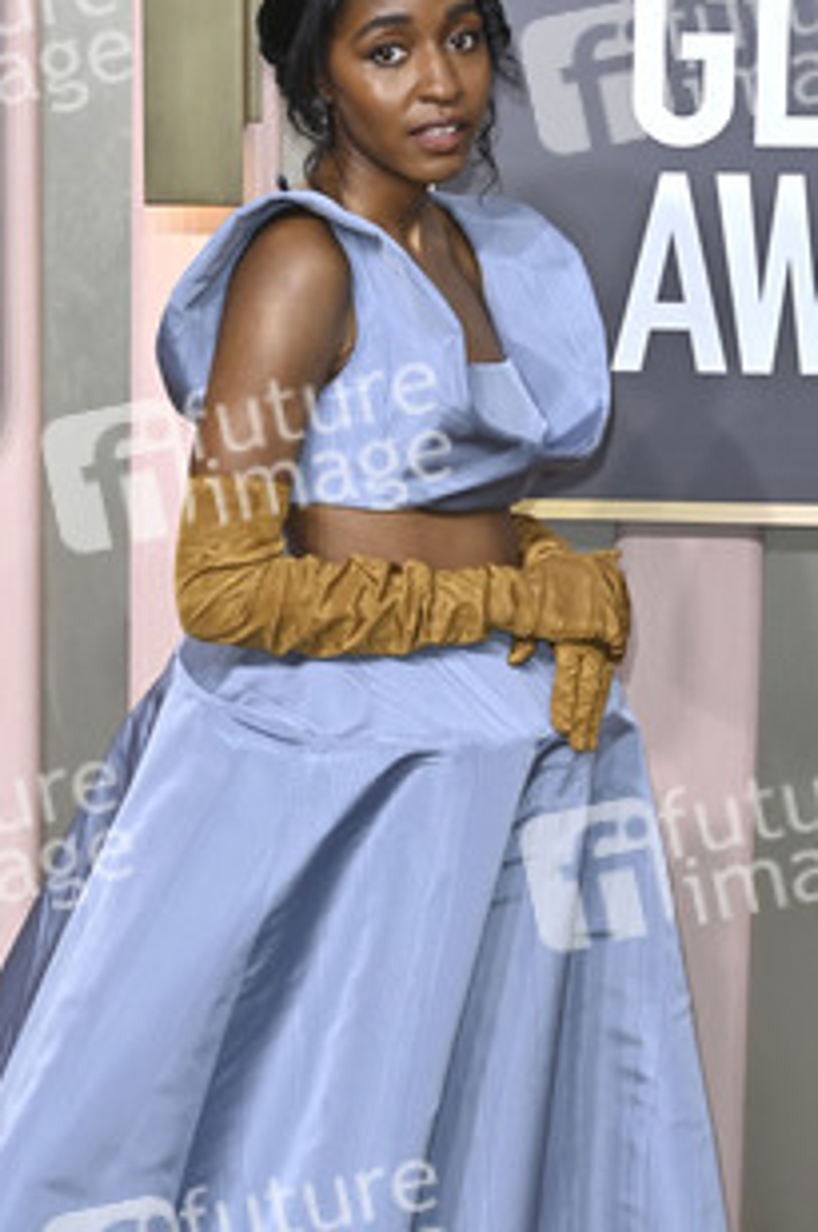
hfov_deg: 14.8
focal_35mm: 92
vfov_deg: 22.2
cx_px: 363
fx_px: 3146
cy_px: 658
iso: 320
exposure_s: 1/200
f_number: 8
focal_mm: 71
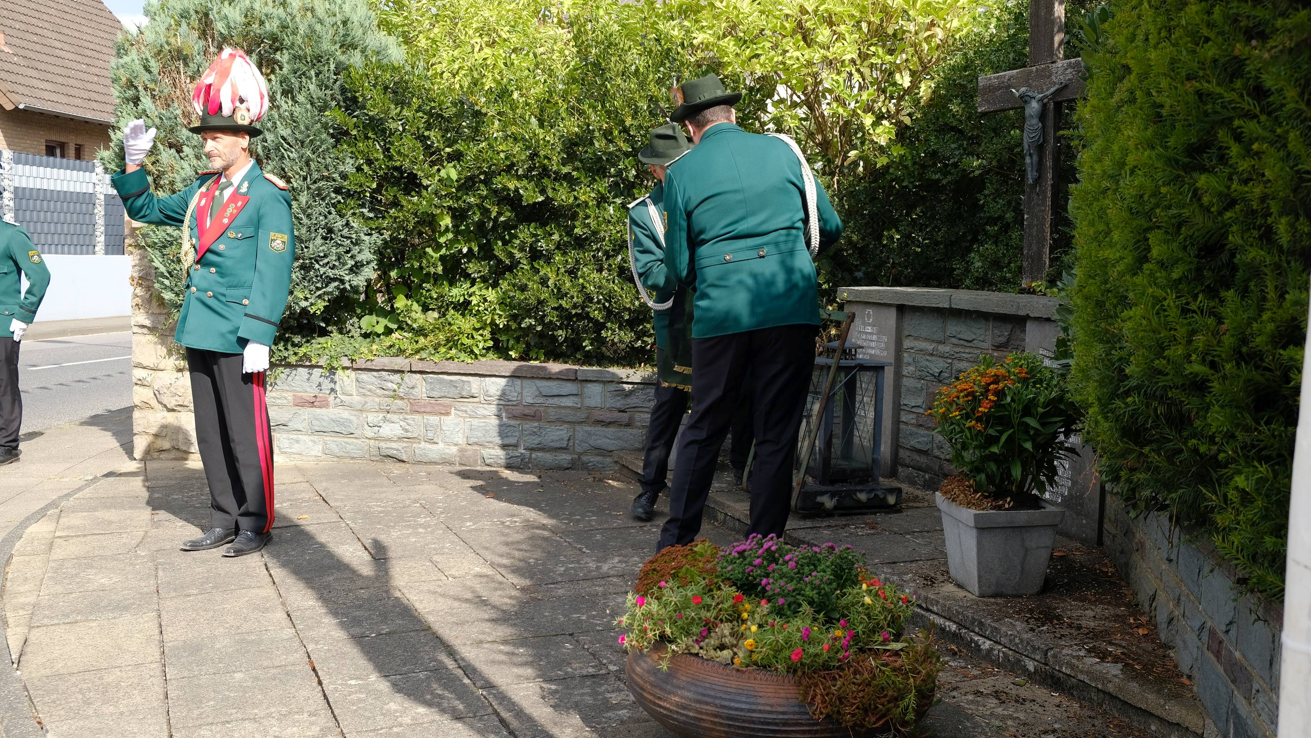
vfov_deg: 32.0
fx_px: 1286
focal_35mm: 37
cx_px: 655
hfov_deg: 54.0
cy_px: 366
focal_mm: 23.3
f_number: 5.6
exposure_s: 1/280
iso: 200
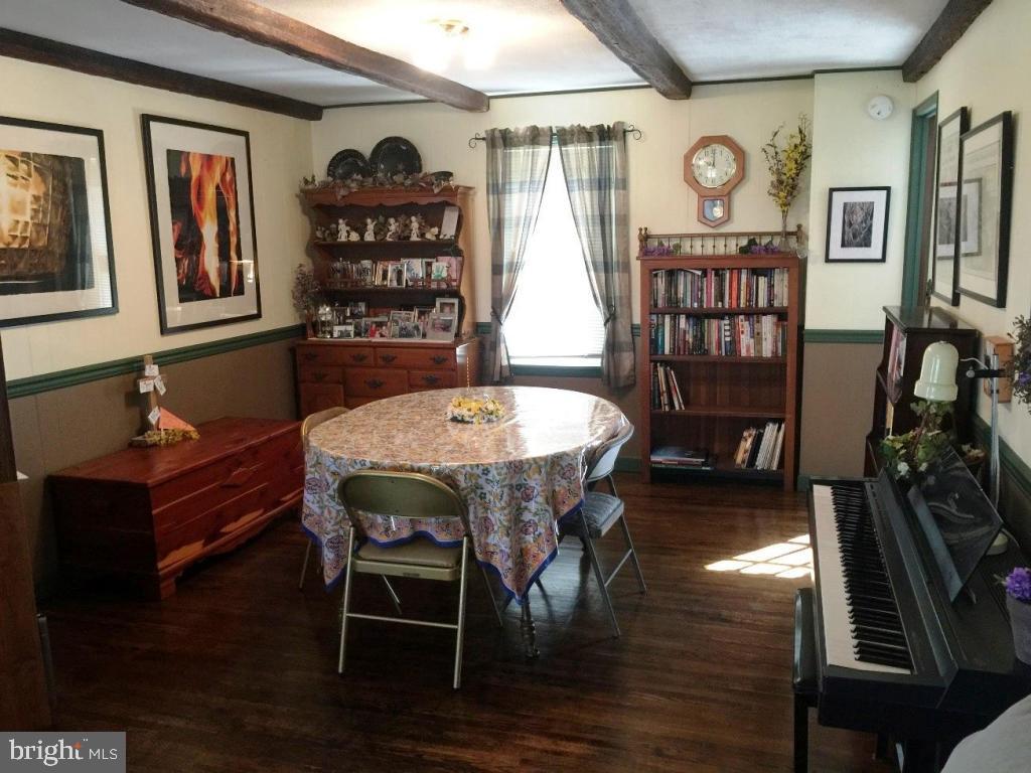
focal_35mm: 29
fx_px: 864
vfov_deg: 48.2
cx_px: 516
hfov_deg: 61.7
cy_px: 386
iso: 80
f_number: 2.2
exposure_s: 1/15
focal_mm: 4.15
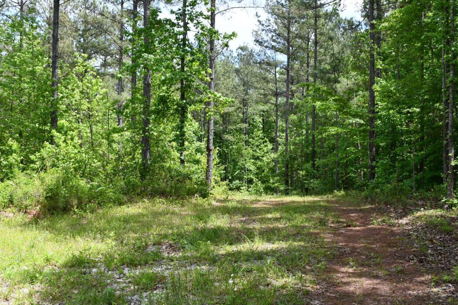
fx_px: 509
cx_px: 212
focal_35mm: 40
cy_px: 160
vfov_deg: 33.4
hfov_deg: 48.4
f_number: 7.1
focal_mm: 18
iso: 200
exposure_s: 1/250
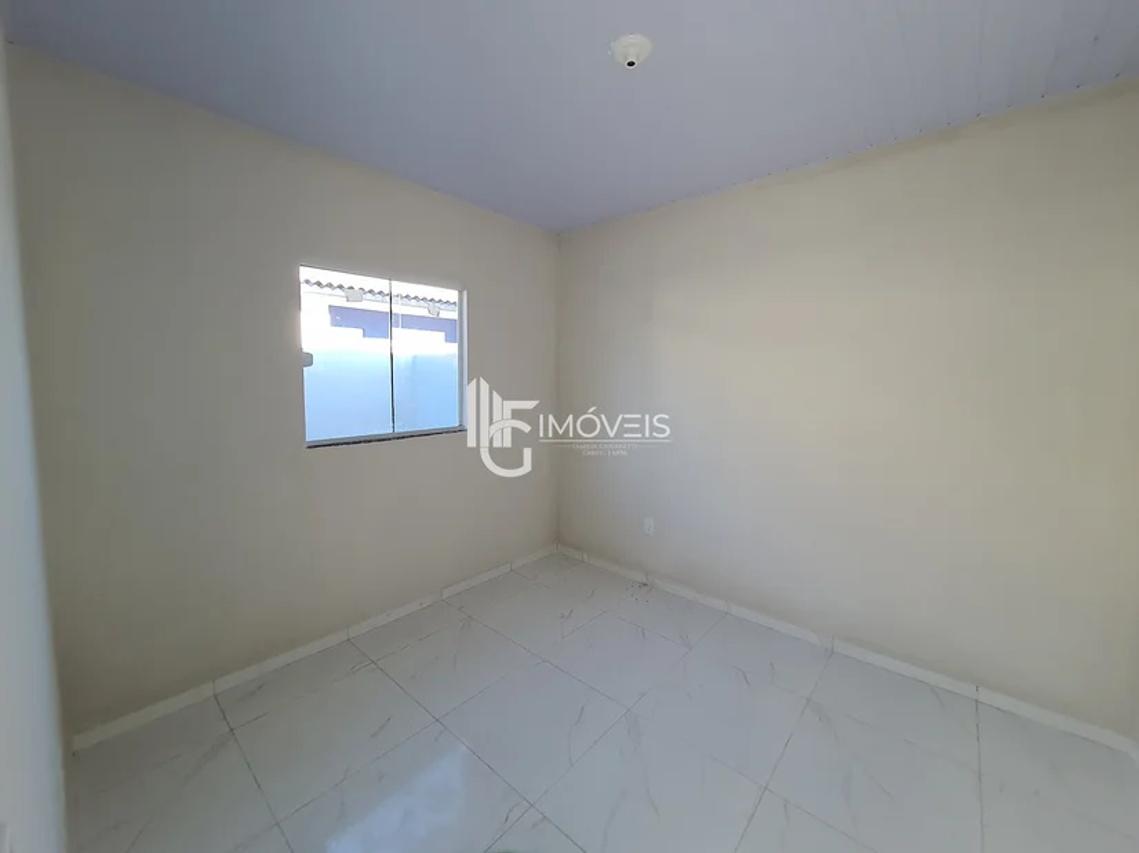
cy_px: 426
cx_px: 570
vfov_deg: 89.9
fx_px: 428
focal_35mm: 13
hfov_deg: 106.2
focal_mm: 1.74
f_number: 2.2
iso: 80
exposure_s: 1/120
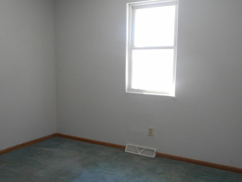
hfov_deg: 52.6
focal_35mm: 35
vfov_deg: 40.7
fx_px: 245
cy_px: 91
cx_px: 122
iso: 220
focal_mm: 4.5
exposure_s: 1/30
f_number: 3.7
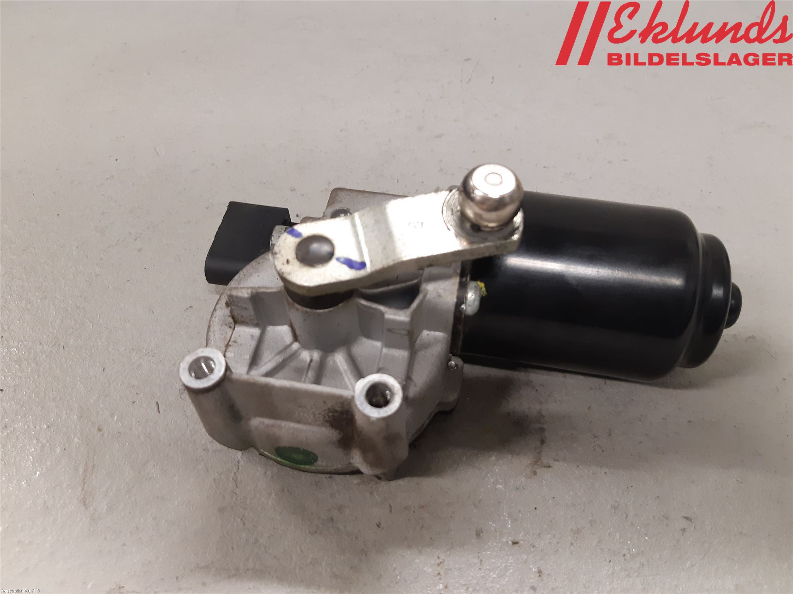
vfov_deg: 53.1
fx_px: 596
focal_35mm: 26
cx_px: 396
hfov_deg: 67.3
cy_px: 297
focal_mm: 3.93
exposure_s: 1/50
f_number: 1.7
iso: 200
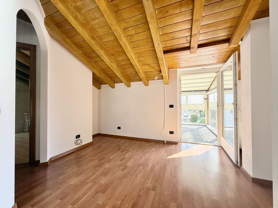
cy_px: 104
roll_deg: +0.0
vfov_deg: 85.6
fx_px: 112
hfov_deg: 102.1
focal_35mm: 14
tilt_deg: +1.3
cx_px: 139
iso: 80
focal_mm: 2.22
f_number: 2.2
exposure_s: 1/99
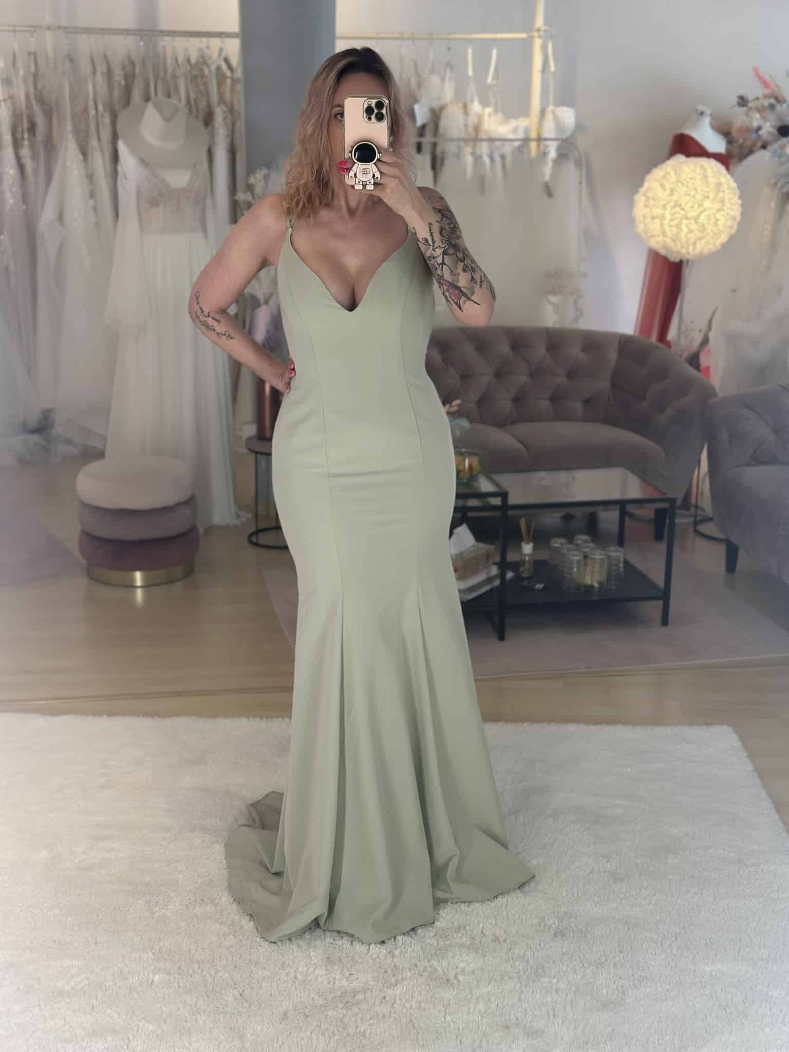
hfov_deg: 30.3
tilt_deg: -16.1
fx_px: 1459
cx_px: 394
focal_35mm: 48
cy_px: 526
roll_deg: +0.2
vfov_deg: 39.7
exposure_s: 1/100
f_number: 1.78
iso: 80
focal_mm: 6.86
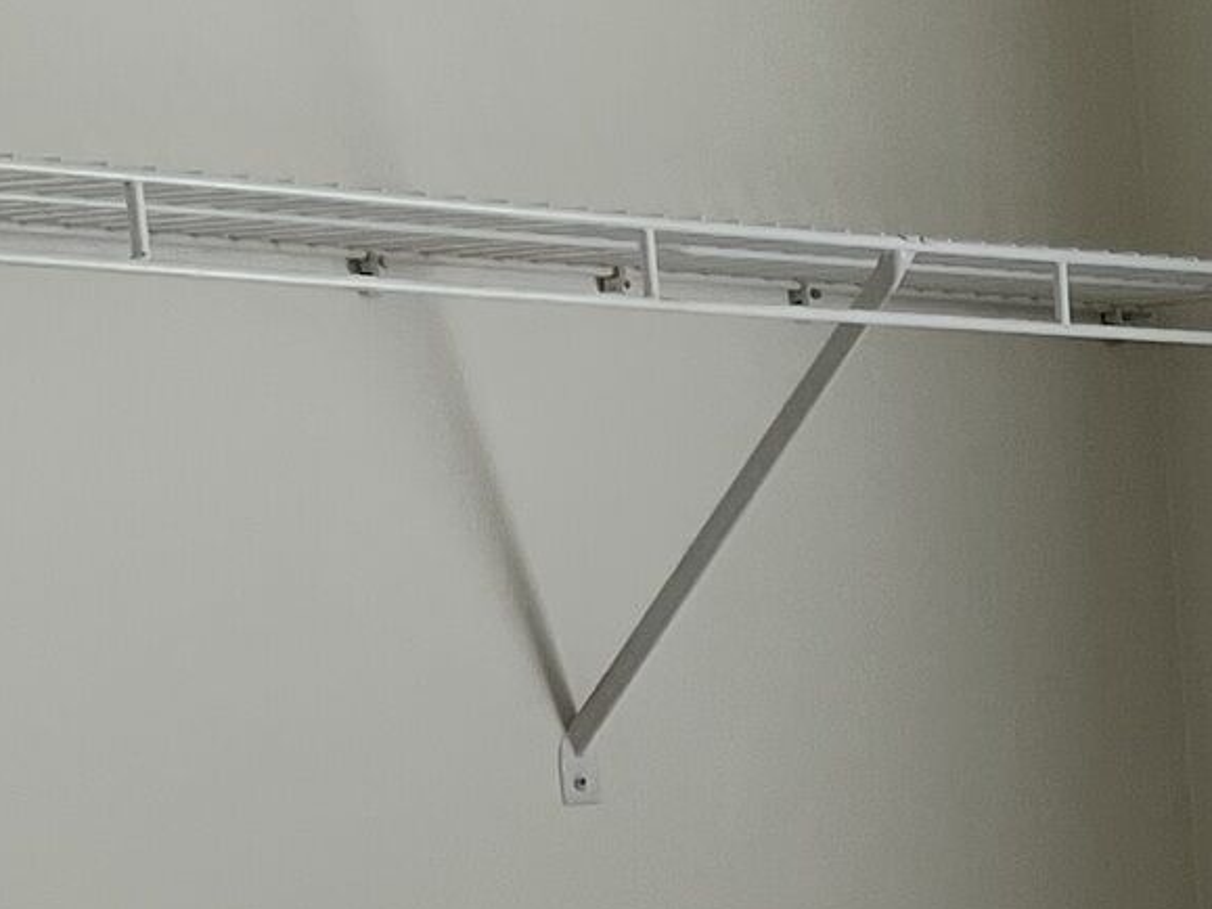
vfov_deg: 10.3
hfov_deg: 12.4
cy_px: 1456
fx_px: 4831
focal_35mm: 138
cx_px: 2522
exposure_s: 1/157
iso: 40
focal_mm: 5.1
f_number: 1.6
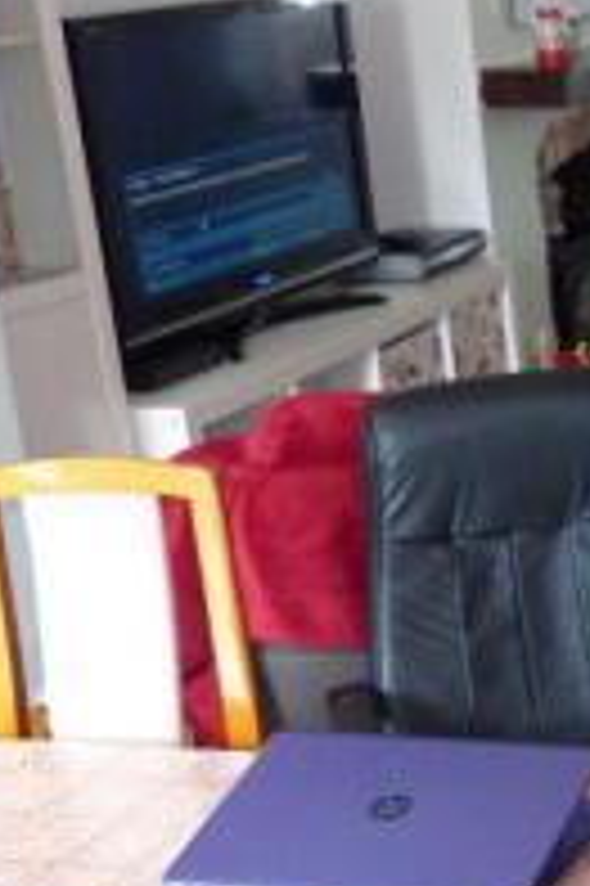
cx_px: 1043
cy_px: 564
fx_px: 1896
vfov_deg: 26.2
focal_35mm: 77
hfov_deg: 15.4
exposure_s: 1/60
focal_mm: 4.5
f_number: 2.8
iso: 400
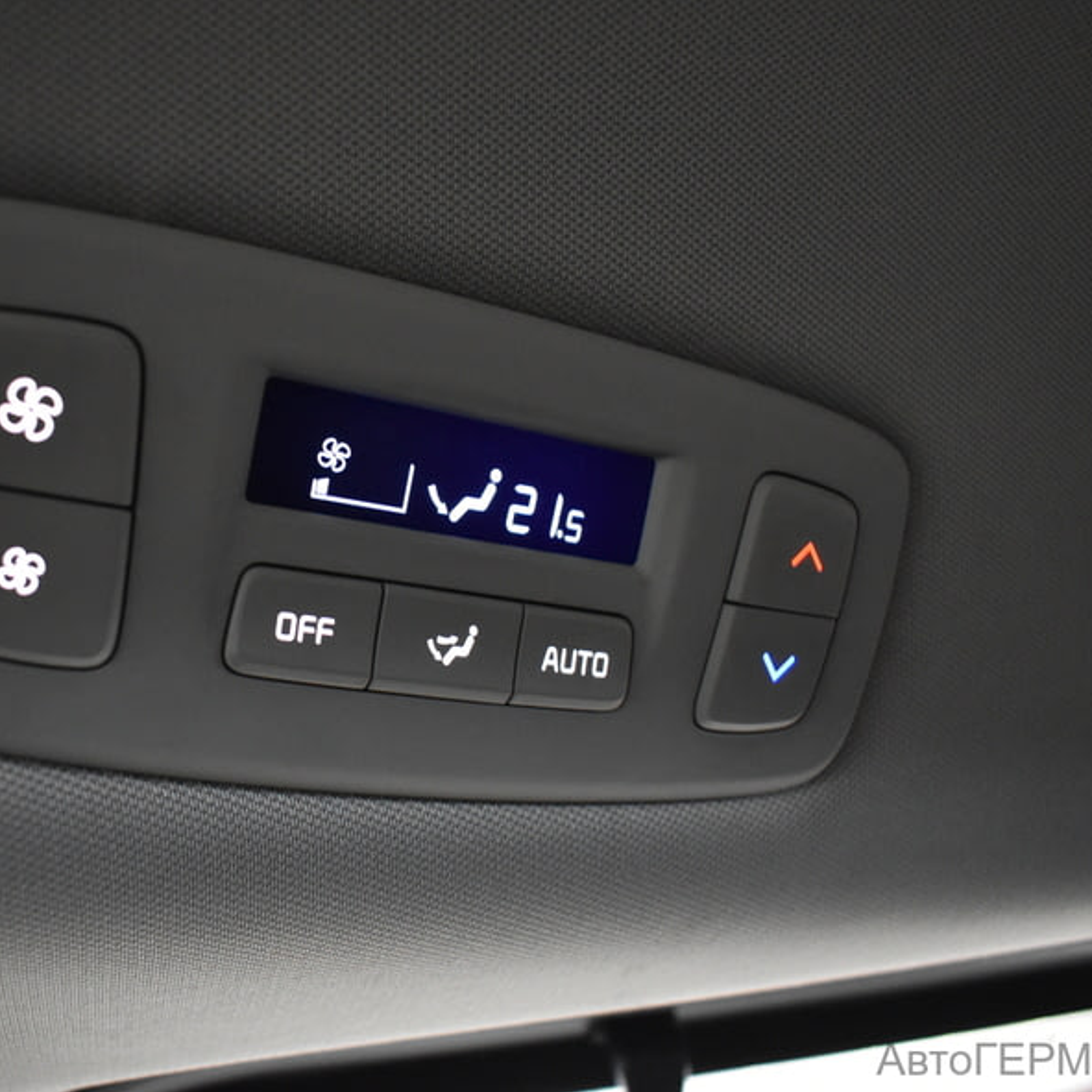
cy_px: 540
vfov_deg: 47.2
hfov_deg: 46.3
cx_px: 340
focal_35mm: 35
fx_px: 1249
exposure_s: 1/30
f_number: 3.5
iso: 2800
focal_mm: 18
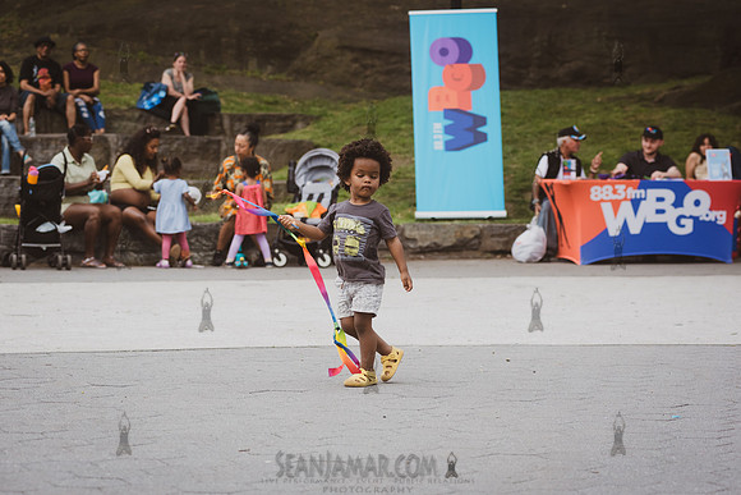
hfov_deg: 19.0
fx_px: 2211
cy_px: 248
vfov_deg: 12.8
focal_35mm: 107
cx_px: 370
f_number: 4.5
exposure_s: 1/1000
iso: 1000
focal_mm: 105
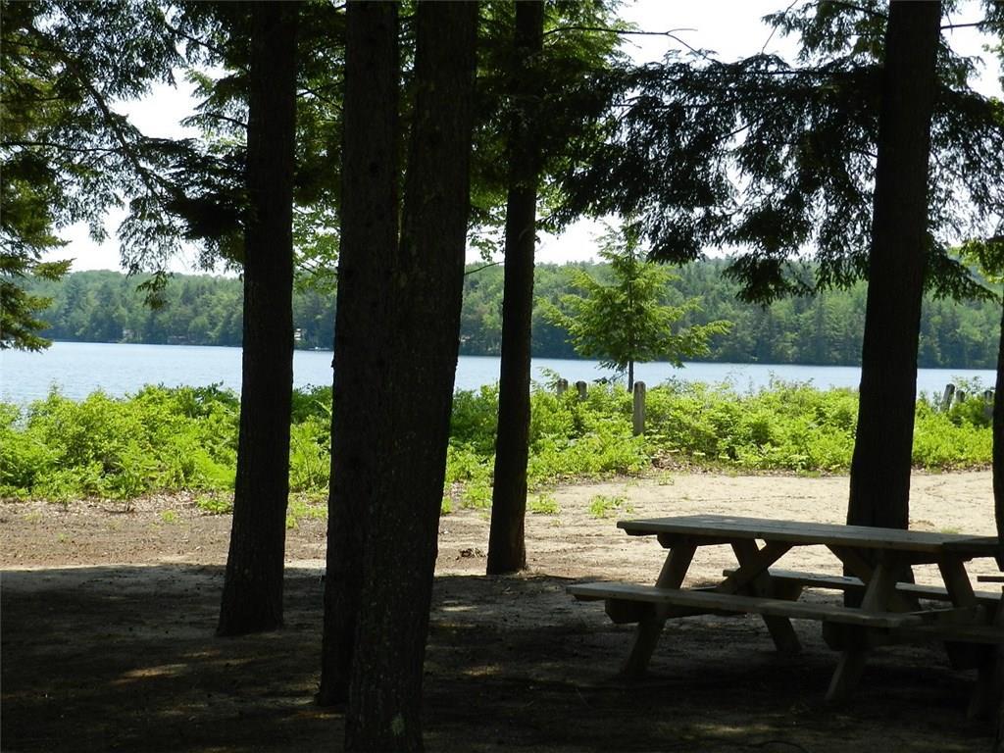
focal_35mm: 68
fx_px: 1972
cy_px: 376
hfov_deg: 28.6
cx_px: 502
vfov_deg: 21.6
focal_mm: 12.1
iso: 160
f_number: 4.7
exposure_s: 1/500
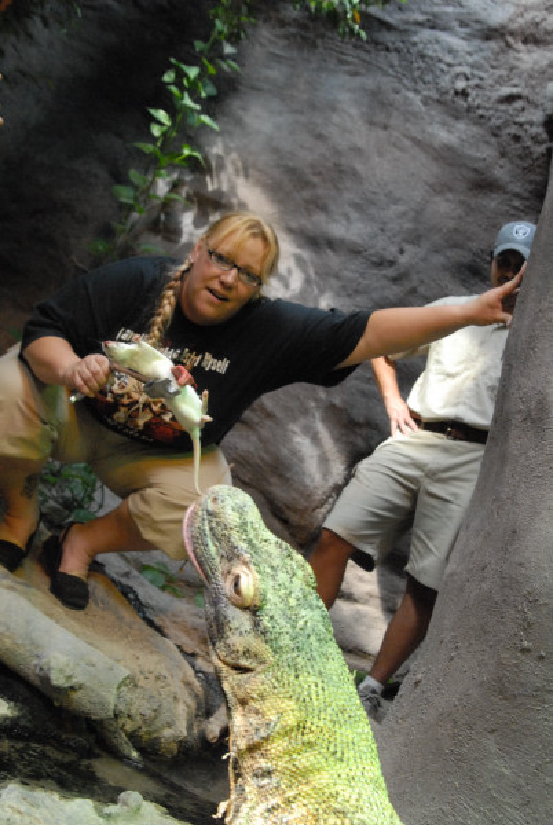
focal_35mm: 42
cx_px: 276
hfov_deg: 32.0
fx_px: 964
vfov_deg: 46.3
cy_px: 412
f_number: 6.3
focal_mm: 28
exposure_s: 1/160
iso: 1600
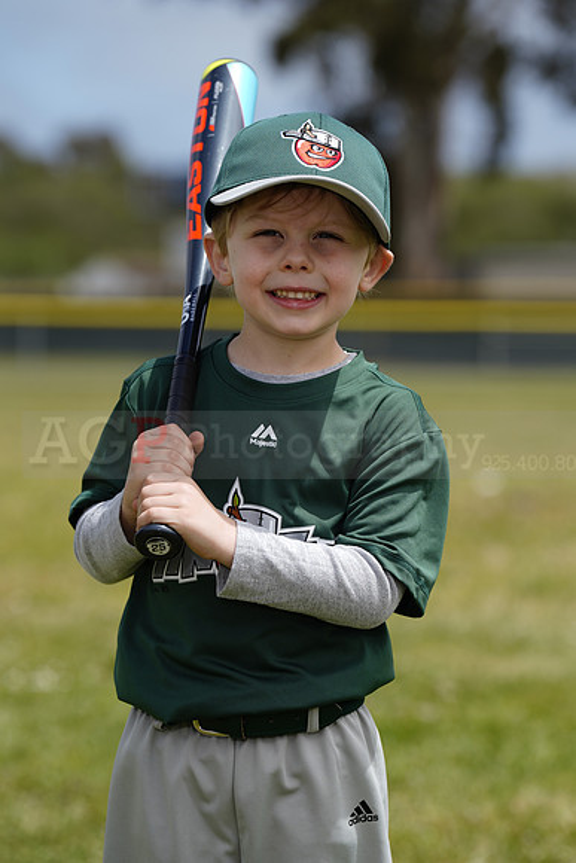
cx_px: 288
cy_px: 432
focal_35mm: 156
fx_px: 3741
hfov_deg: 8.8
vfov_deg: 13.2
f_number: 5
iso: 50
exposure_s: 1/400
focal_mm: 156
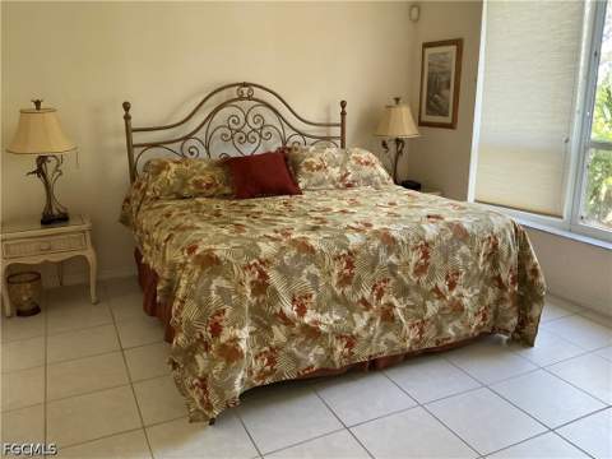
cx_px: 306
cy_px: 230
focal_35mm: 28
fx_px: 495
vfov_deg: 49.7
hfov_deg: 63.4
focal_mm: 3
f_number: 1.8
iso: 250
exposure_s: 1/60
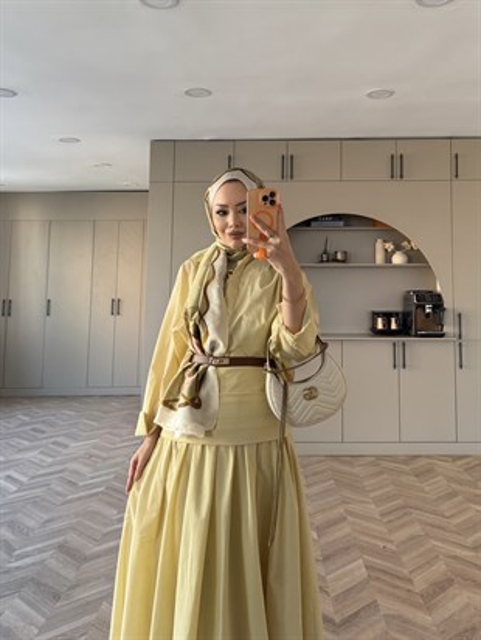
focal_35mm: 24
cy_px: 320
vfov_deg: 71.6
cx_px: 240
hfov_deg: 56.8
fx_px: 444
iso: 160
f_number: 1.78
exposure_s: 1/121
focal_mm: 6.76
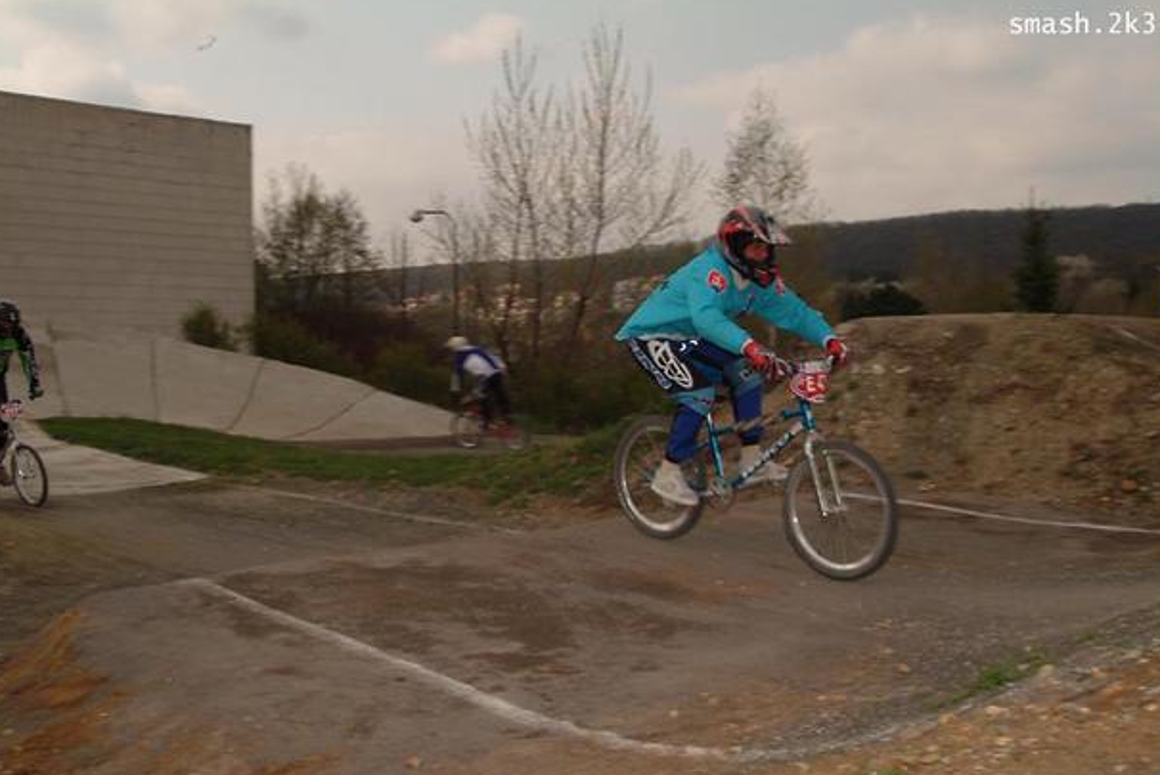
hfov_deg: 50.7
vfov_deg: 35.1
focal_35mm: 38
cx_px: 570
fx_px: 1225
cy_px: 398
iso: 100
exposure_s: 1/125
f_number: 11
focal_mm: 24
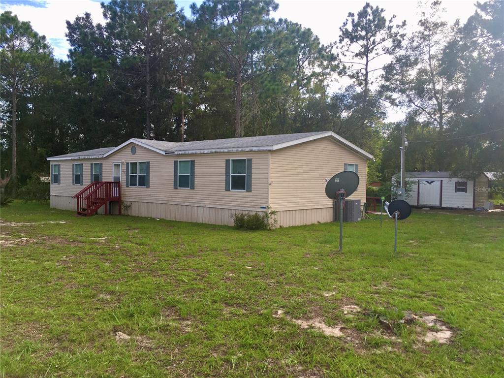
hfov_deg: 61.7
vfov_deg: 48.2
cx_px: 252
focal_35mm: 29
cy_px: 189
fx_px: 422
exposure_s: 1/388
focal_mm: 4.15
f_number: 2.2
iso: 25
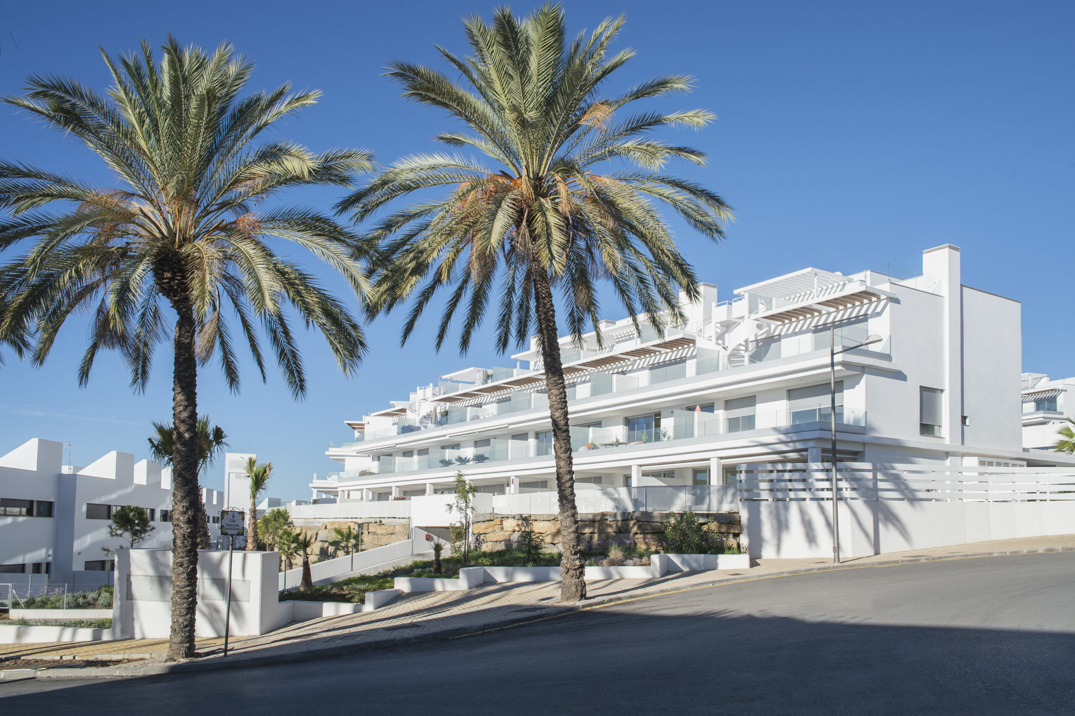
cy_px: 358
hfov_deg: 63.7
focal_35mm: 29
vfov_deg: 44.9
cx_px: 538
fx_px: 865
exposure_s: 1/125
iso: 100
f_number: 11
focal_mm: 29
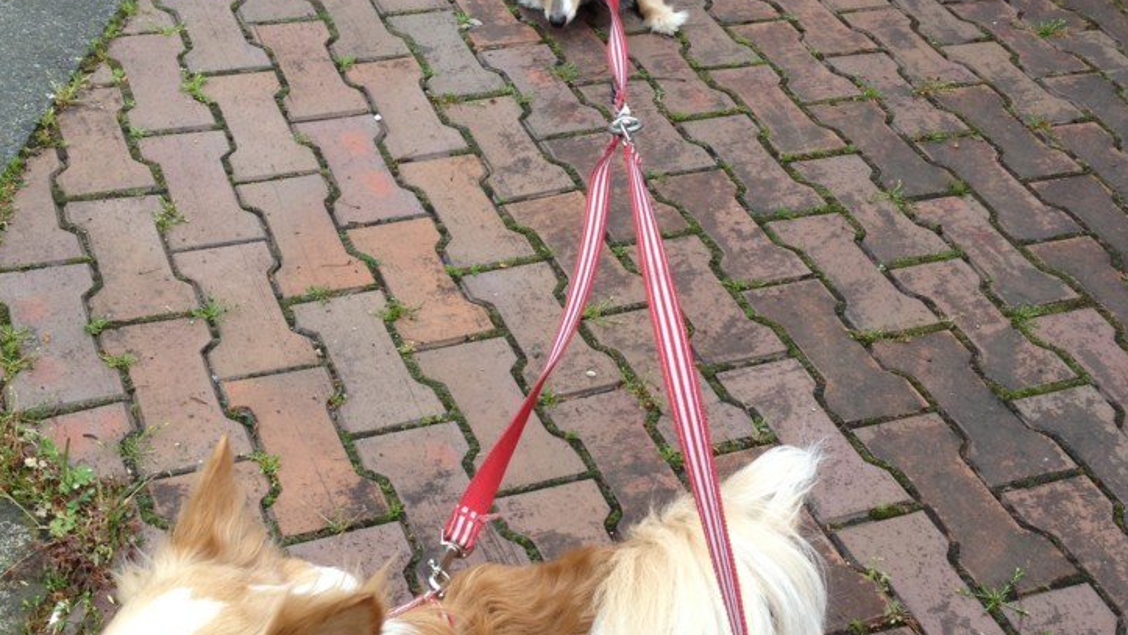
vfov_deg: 22.2
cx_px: 559
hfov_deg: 38.5
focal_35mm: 54
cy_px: 326
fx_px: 1615
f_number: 2.4
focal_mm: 4.28
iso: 50
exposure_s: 1/272
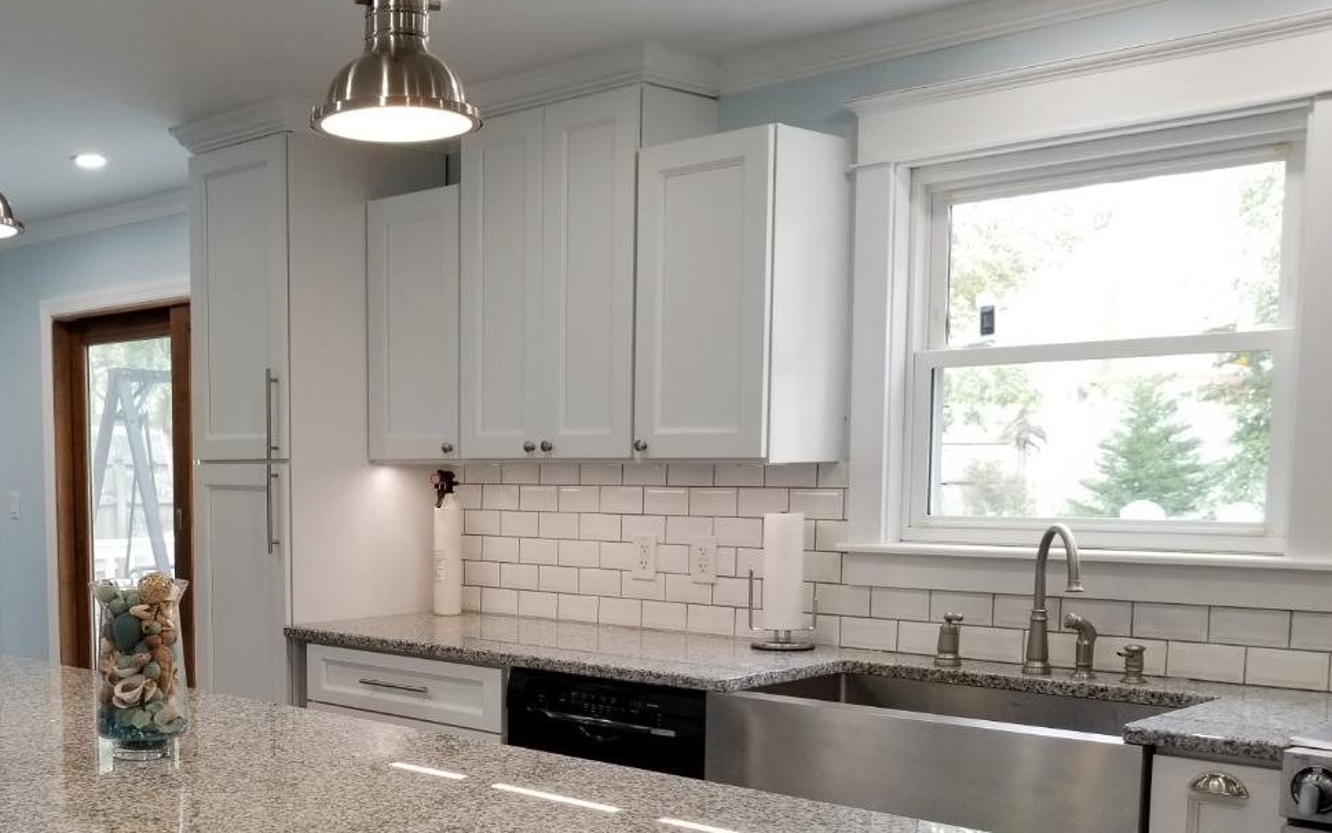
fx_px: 1488
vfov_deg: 30.5
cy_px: 662
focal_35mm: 41
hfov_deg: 46.7
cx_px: 361
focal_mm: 4.25
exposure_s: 1/60
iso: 64
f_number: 1.7
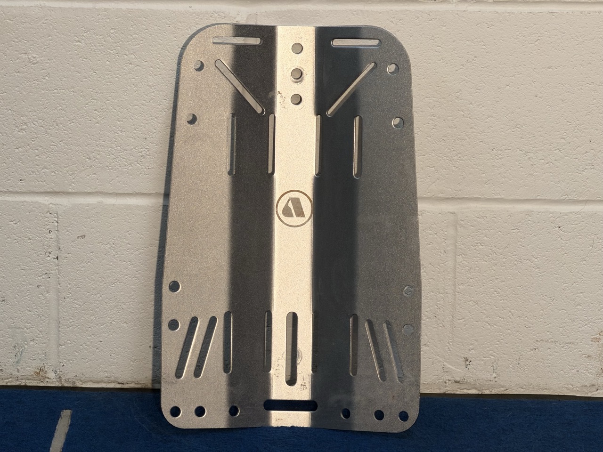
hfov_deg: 9.9
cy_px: 226
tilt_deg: -17.9
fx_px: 3484
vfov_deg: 7.4
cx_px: 302
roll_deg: +0.0
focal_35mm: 200
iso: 200
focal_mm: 16.89
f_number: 2.8
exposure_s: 1/120
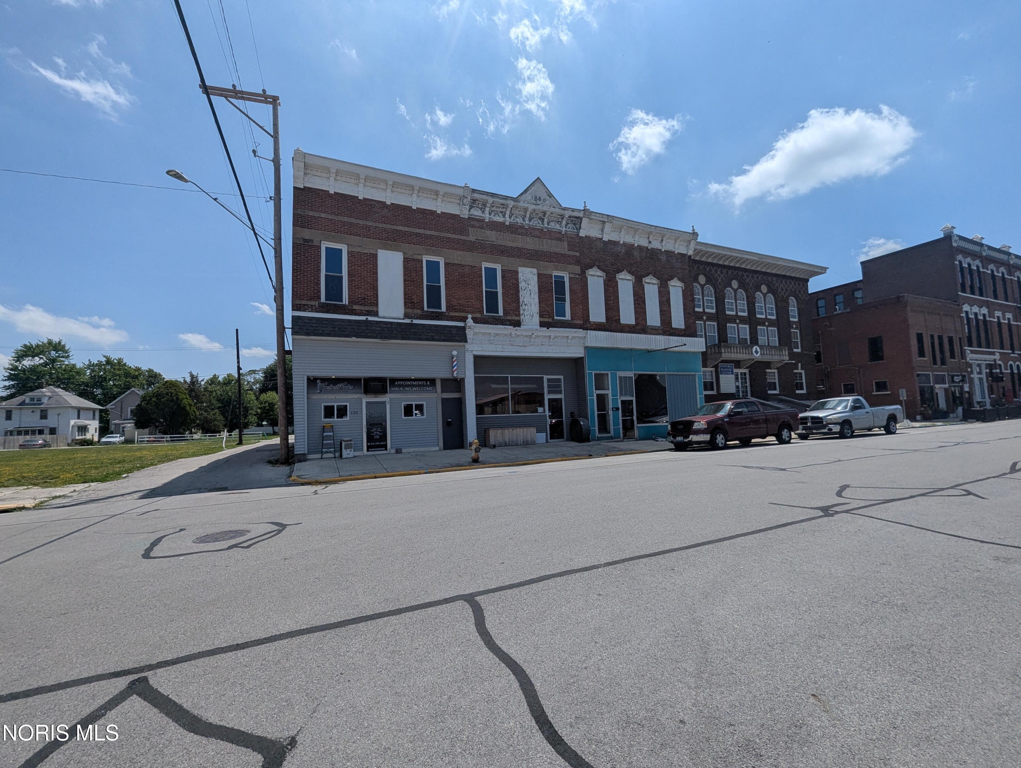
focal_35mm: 13
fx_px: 384
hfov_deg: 106.1
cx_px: 510
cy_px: 384
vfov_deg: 90.0
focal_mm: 1.95
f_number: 2.2
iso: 45
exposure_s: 1/3788
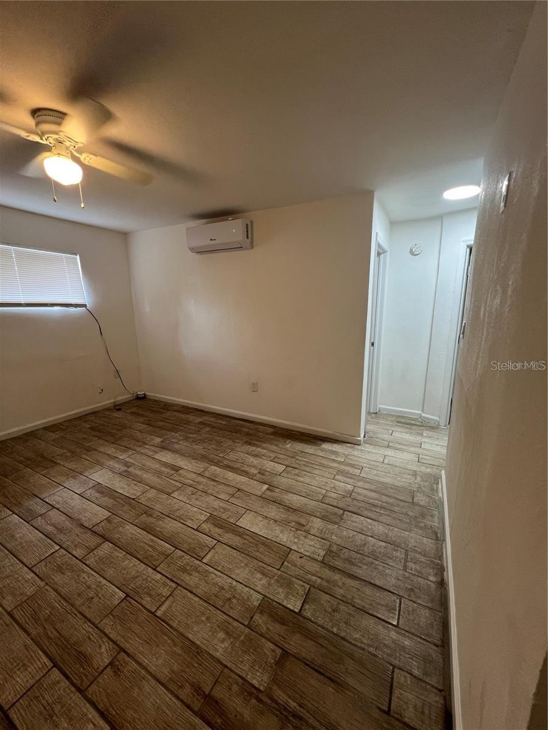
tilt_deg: -9.4
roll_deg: +0.6
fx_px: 274
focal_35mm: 13
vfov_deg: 106.2
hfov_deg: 89.9
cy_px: 365
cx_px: 274
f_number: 1.8
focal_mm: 1.57
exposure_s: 1/60
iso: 160
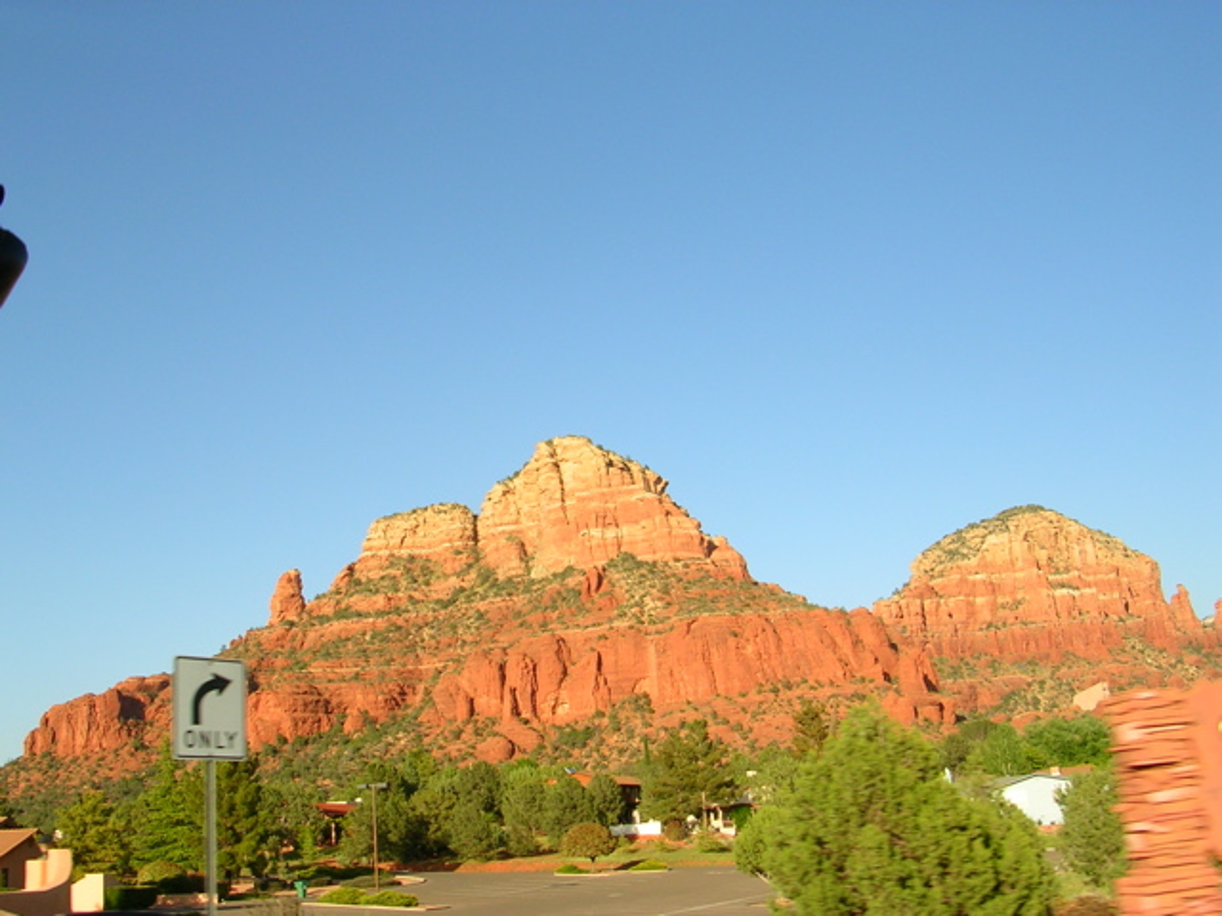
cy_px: 458
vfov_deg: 37.7
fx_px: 1341
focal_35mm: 38
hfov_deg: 49.0
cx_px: 611
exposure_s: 1/184
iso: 50
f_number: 5.6
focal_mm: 5.8
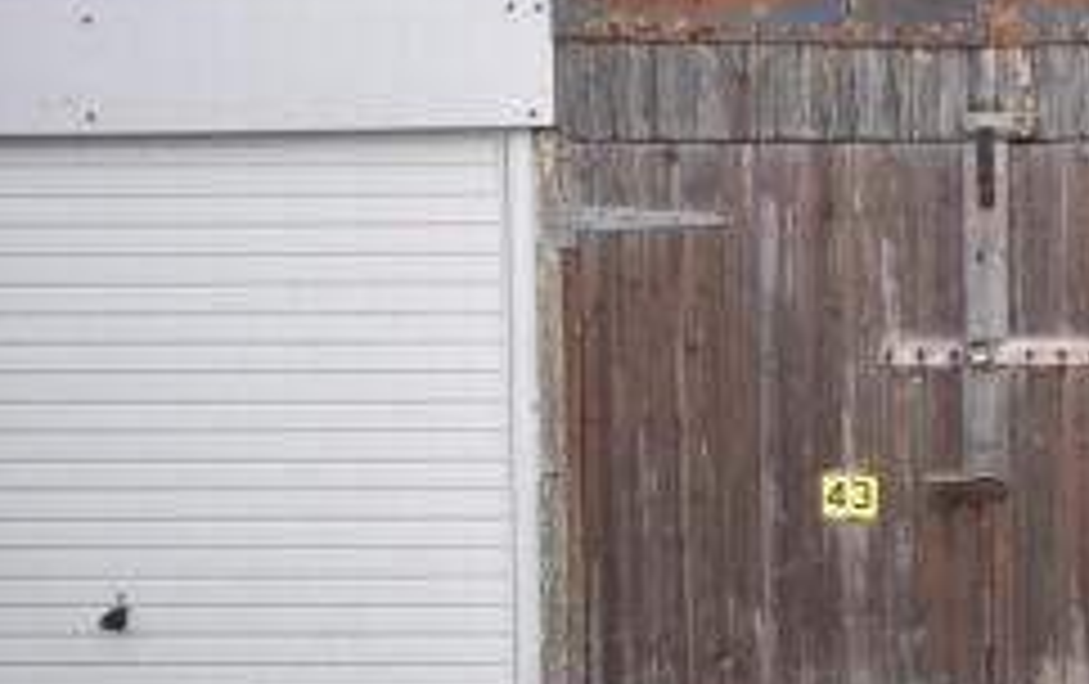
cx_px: 1030
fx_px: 1783
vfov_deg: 21.7
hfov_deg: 31.9
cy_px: 376
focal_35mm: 60
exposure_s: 1/200
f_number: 7.1
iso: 100
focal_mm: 20
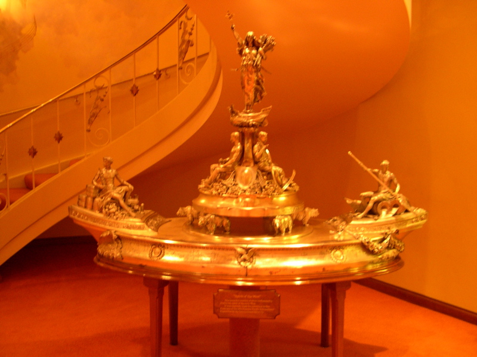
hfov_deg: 49.0
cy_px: 178
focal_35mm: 38
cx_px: 238
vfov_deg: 37.7
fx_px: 524
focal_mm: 8
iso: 243
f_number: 2.8
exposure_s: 1/4.4
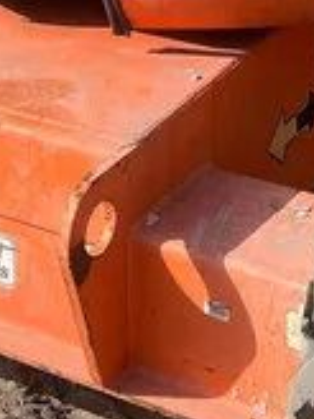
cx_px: 171
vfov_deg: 14.8
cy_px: -333
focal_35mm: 116
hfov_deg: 12.8
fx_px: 1403
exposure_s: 1/2358
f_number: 1.6
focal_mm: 5.1
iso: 50
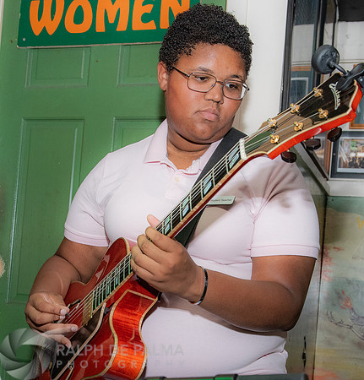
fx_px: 706
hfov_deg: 28.9
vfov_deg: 29.9
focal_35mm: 58
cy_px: 261
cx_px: 168
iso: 1600
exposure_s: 1/160
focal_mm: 32
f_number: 5.6
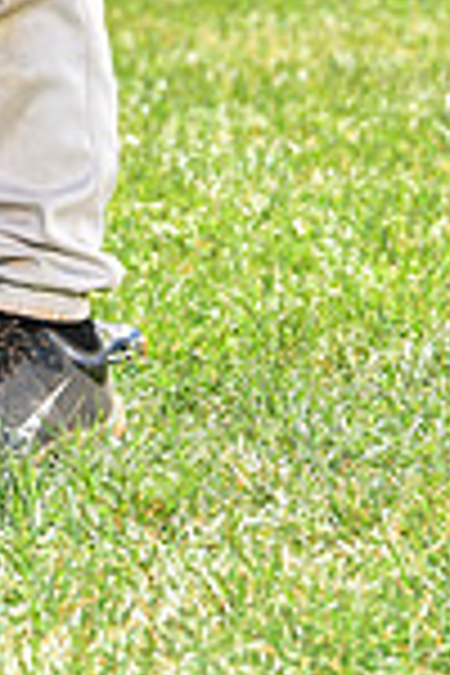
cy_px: -580
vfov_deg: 5.8
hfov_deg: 3.9
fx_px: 6543
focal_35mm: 349
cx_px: -389
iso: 80
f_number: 5
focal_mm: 90
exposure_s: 1/200
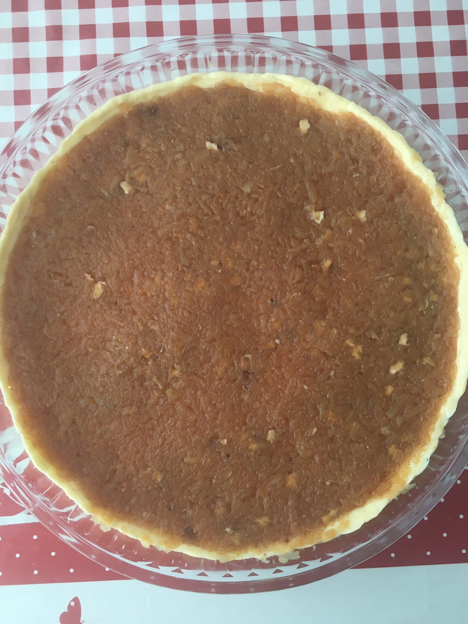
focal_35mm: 29
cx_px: 234
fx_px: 523
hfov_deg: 48.2
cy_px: 312
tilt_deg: -85.9
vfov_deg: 61.7
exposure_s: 1/33
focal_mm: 4.15
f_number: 2.2
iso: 32
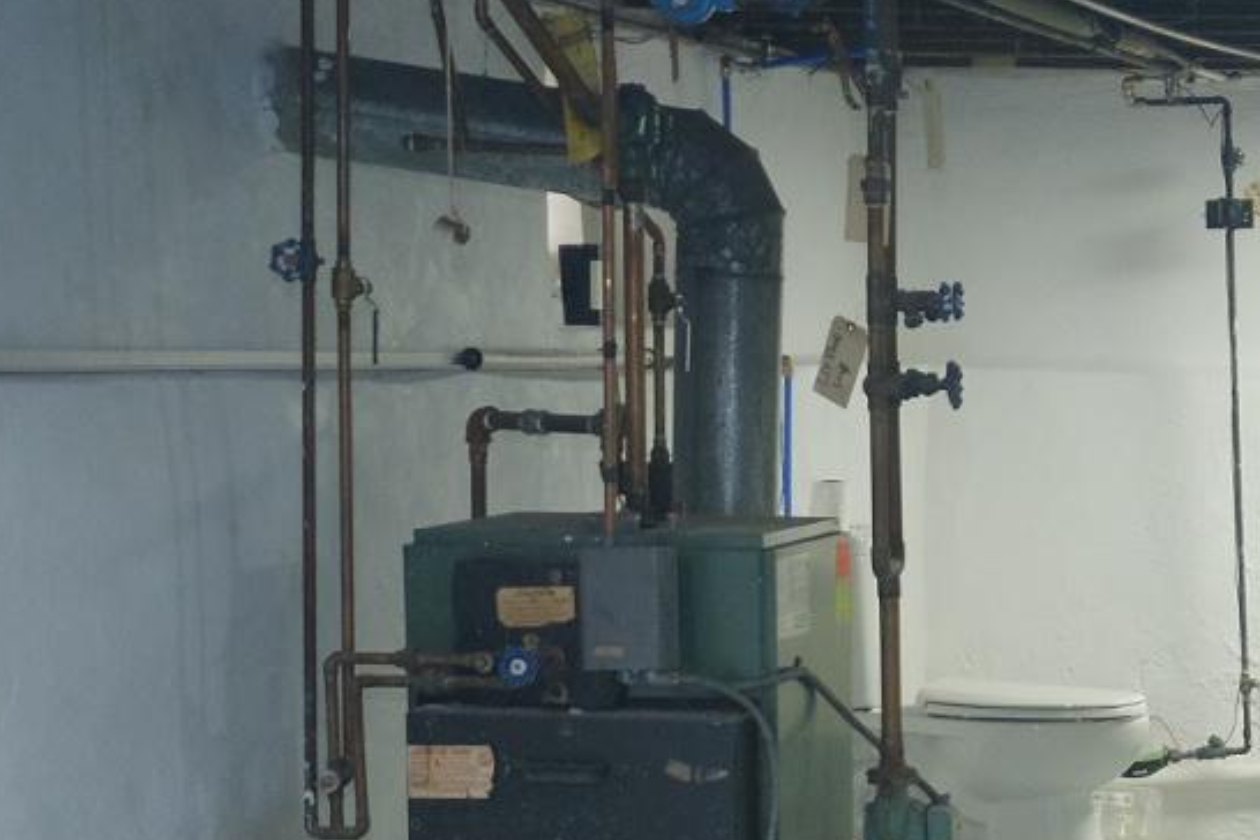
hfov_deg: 16.6
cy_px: 944
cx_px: 1574
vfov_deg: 11.5
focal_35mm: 117
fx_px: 4095
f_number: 4
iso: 1000
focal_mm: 24
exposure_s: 1/60
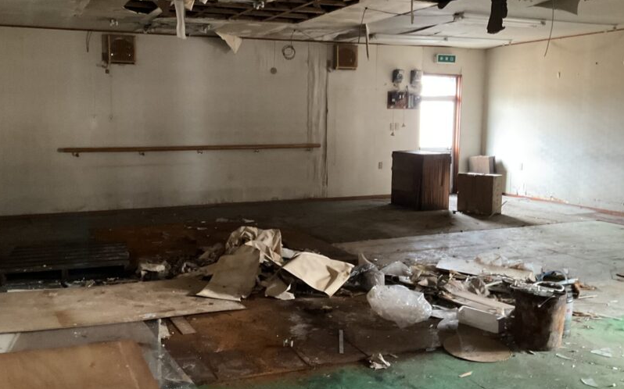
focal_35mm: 37
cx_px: 258
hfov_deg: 52.5
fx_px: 629
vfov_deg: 34.4
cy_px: 179
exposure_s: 1/30
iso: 500
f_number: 1.8
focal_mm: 3
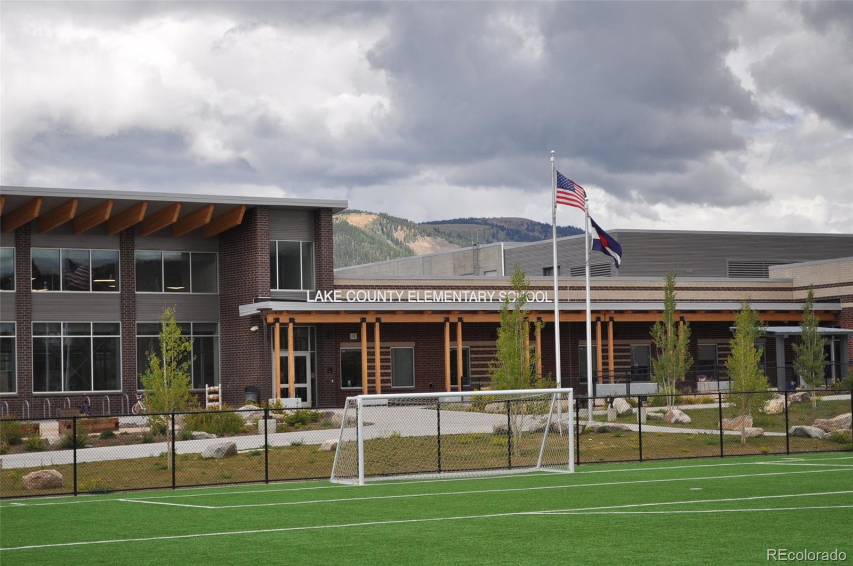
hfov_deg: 24.7
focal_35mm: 82
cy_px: 283
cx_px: 426
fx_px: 1952
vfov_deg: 16.5
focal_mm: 55
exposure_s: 1/1600
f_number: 6.3
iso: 400
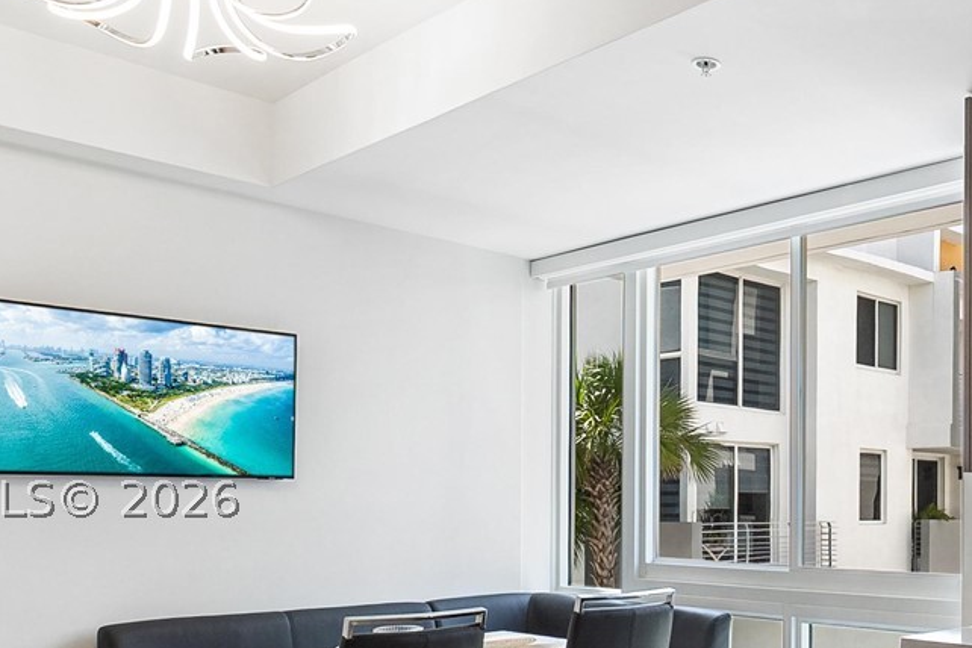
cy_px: 497
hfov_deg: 47.8
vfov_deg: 35.1
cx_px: 833
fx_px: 999
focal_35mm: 37
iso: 100
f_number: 5.6
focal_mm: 7
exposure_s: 1/25
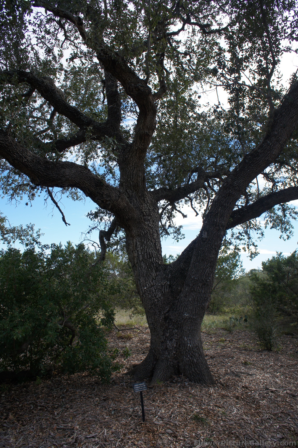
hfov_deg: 53.0
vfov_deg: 73.8
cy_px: 224
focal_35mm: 24
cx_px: 149
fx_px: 299
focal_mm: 16
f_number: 6.3
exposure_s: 1/500
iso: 200
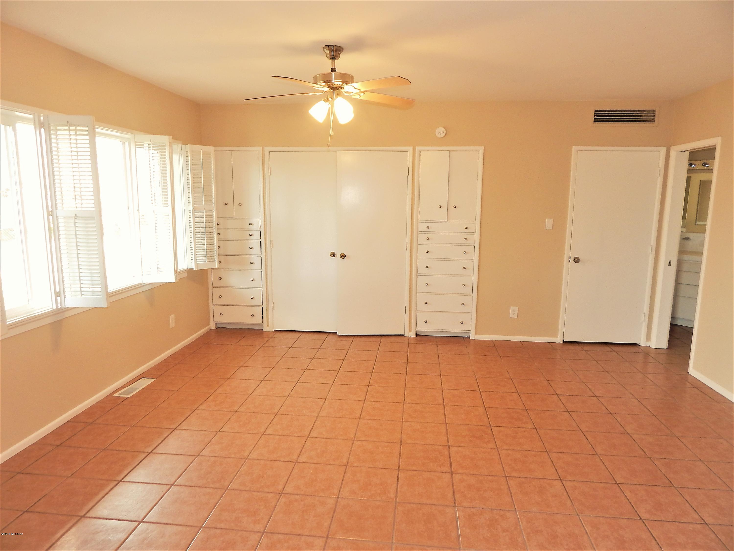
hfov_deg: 76.4
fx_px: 466
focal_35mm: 22
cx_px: 367
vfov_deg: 61.1
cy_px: 276
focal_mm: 4
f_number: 3
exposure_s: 1/30
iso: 125
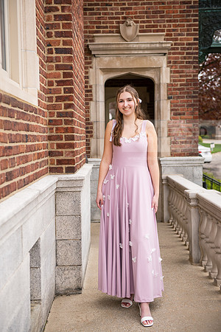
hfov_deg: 24.2
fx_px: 516
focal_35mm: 56
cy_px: 166
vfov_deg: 35.6
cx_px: 110
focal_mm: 56
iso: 400
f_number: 4
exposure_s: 1/320
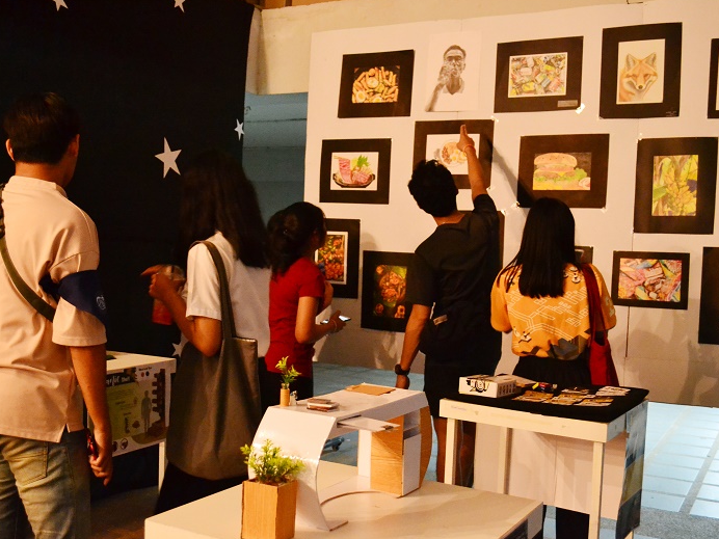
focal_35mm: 40
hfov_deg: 46.8
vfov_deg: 36.0
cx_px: 342
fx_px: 831
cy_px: 270
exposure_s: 1/30
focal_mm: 24
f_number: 4
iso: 3200
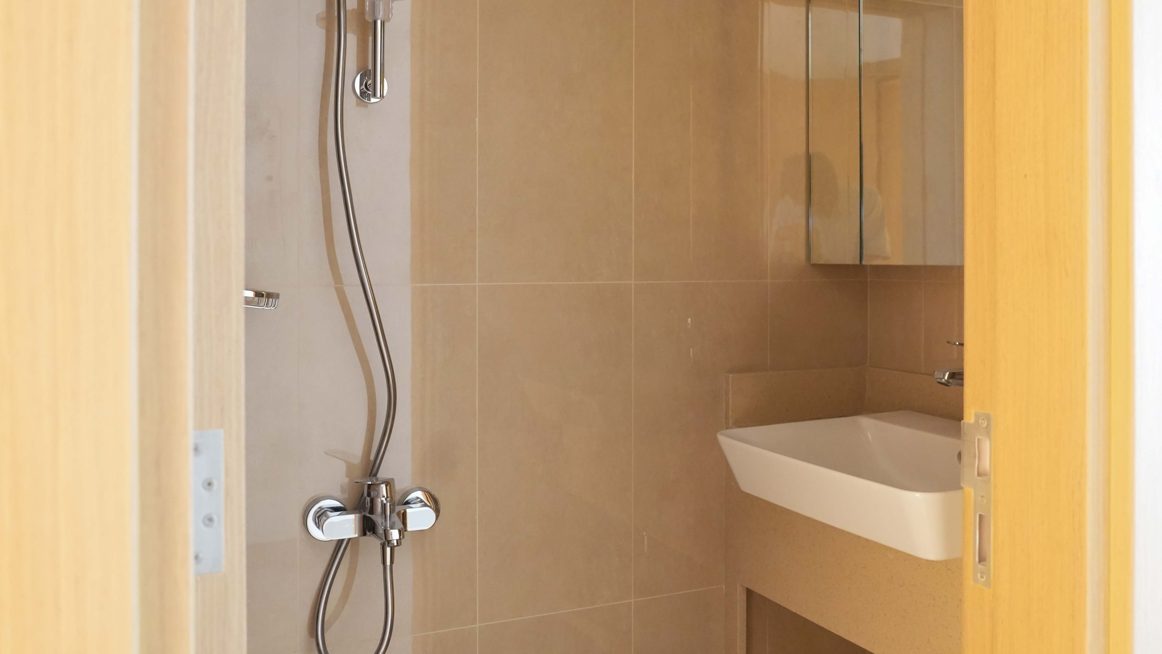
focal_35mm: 32
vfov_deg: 36.6
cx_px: 586
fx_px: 986
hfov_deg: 61.0
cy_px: 268
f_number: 4
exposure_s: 1/6
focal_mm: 20
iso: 4000
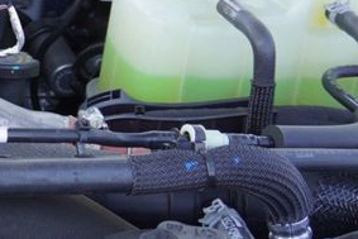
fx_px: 1132
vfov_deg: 12.0
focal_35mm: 114
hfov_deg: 15.4
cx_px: -288
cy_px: 82
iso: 100
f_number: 4.5
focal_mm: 21
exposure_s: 1/100
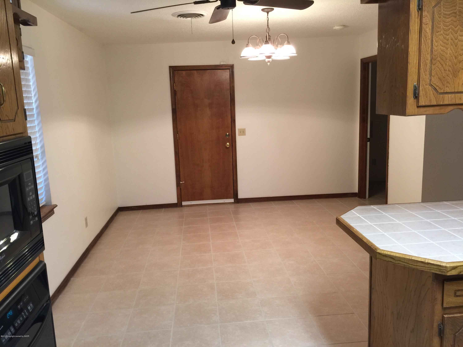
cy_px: 174
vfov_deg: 48.2
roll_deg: +2.2
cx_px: 232
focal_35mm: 29
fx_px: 388
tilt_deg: -9.6
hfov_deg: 61.7
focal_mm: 4.15
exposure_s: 1/15
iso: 50
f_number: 2.2
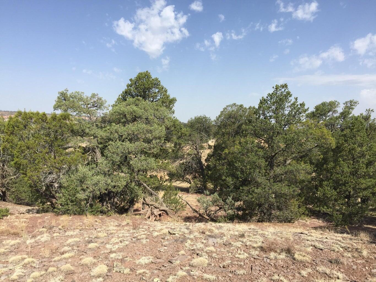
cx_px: 188
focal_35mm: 29
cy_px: 141
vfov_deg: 48.2
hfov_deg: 61.7
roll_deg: -1.9
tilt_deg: -2.4
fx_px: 315
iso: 32
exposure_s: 1/1647
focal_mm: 4.15
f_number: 2.2
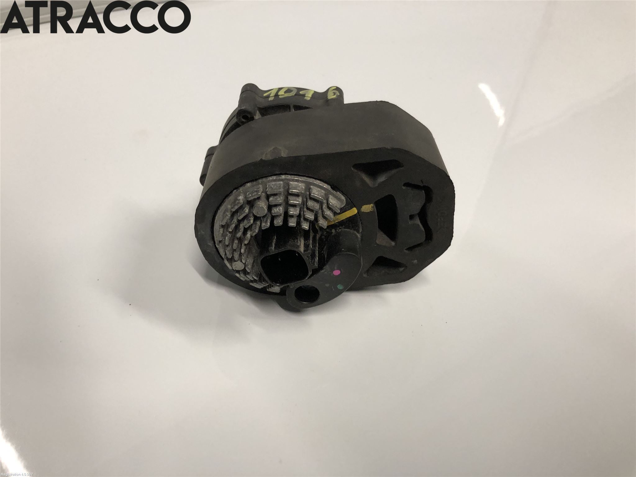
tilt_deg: -43.2
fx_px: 514
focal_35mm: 28
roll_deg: +0.2
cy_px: 238
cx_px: 318
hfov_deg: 63.4
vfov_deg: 49.7
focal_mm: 3.99
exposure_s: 1/25
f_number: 1.8
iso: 32
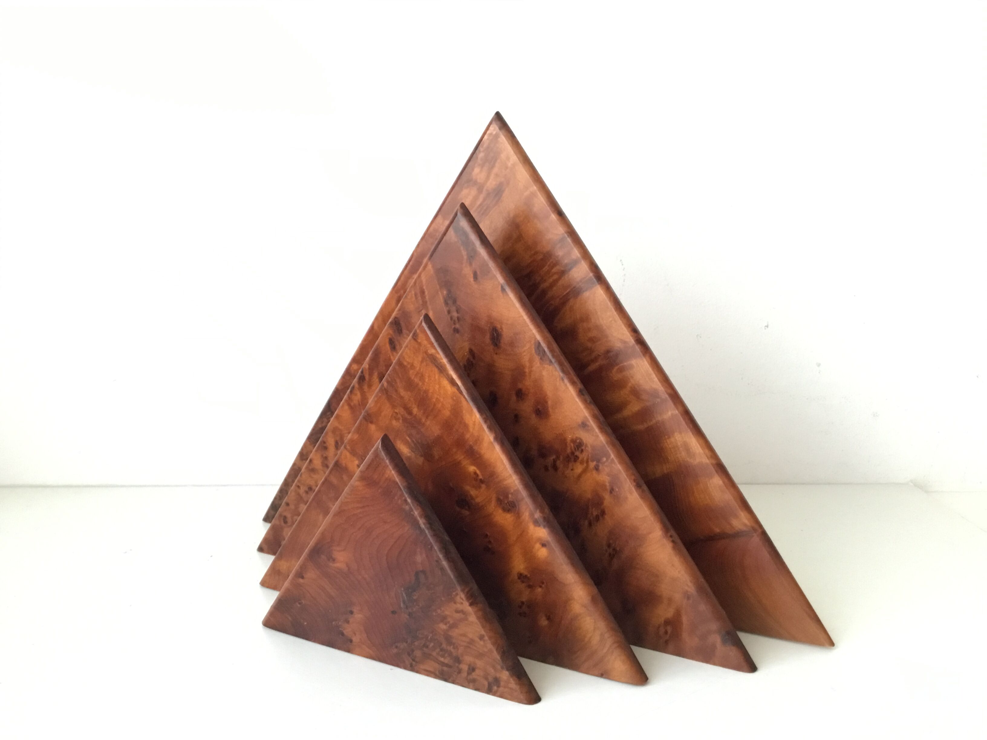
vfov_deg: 45.4
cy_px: 370
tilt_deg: -8.7
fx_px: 884
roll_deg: +2.1
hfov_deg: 58.4
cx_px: 494
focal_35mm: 31
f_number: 2.4
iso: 200
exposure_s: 1/33
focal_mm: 3.3
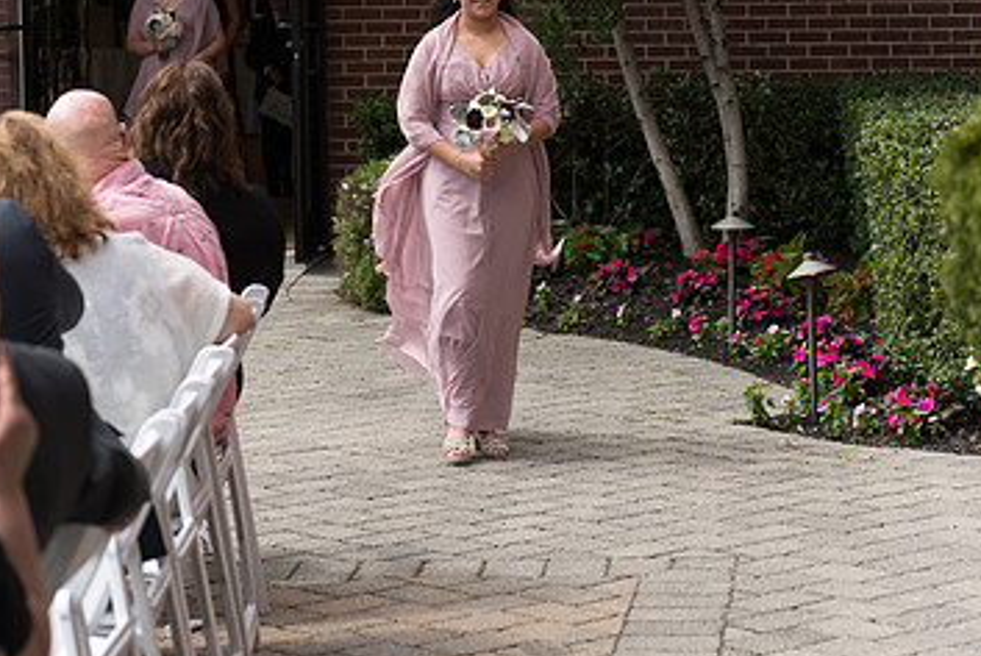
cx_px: 484
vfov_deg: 11.9
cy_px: 249
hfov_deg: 17.8
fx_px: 3136
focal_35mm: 115
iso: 64
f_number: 2.8
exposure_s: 1/640
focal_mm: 70
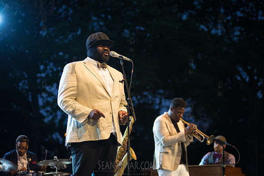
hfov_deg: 25.4
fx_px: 587
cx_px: 132
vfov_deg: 17.1
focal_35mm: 80
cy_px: 88
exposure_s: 1/500
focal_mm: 80
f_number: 3.2
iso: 1600
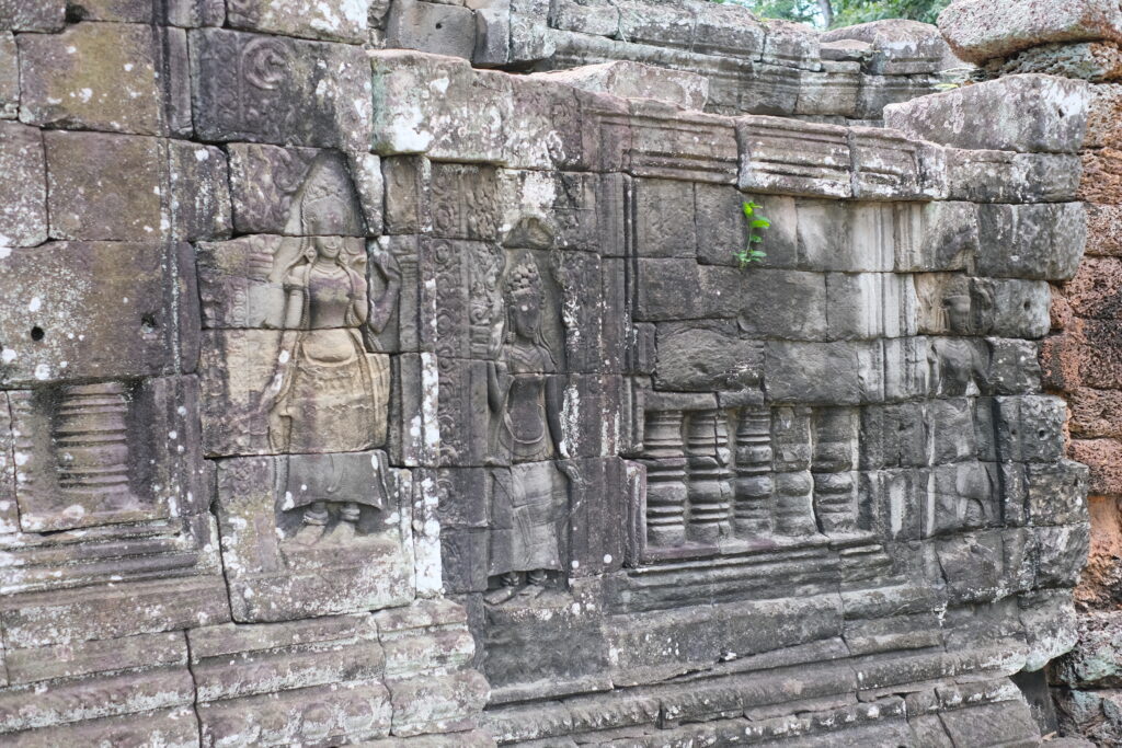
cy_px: 374
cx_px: 561
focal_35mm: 53
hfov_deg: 37.5
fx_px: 1652
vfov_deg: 25.5
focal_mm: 35
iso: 320
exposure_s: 1/250
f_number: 2.8
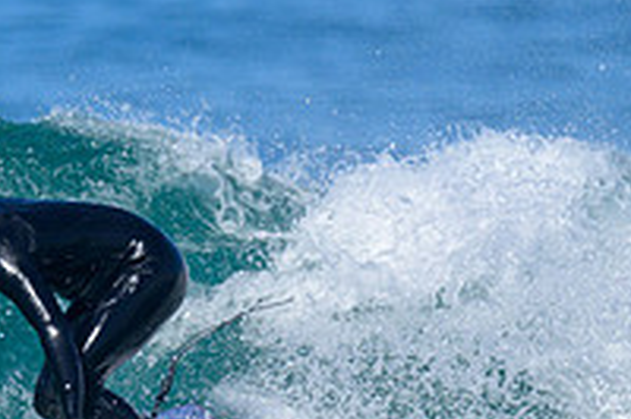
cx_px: -116
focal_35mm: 3192
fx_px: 55901
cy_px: 497
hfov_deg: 0.6
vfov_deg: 0.4
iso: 250
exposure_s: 1/2000
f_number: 6.3
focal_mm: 800
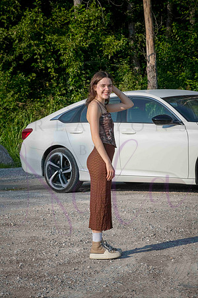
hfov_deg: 11.4
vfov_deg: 17.1
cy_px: 149
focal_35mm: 120
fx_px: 990
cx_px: 99
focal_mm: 120
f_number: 18
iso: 400
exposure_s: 1/320
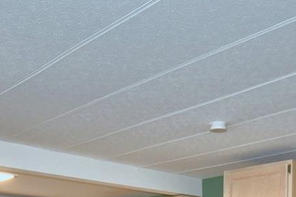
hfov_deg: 36.7
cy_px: 267
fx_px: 444
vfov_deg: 22.1
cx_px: 177
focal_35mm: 54
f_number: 4.5
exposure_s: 1/30
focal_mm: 10
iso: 800
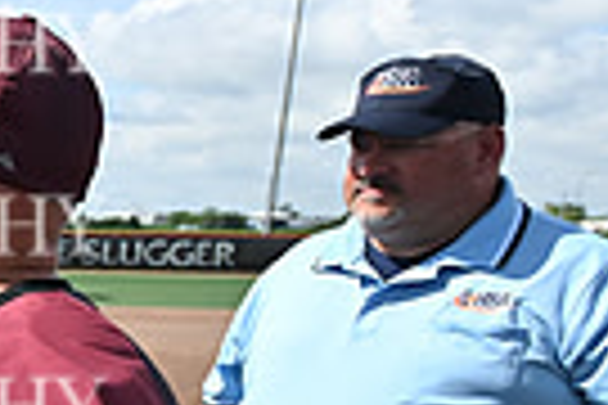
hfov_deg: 19.2
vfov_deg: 17.7
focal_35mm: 73
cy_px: 497
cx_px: -545
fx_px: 1233
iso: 250
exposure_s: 1/2500
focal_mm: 17
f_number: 4.5
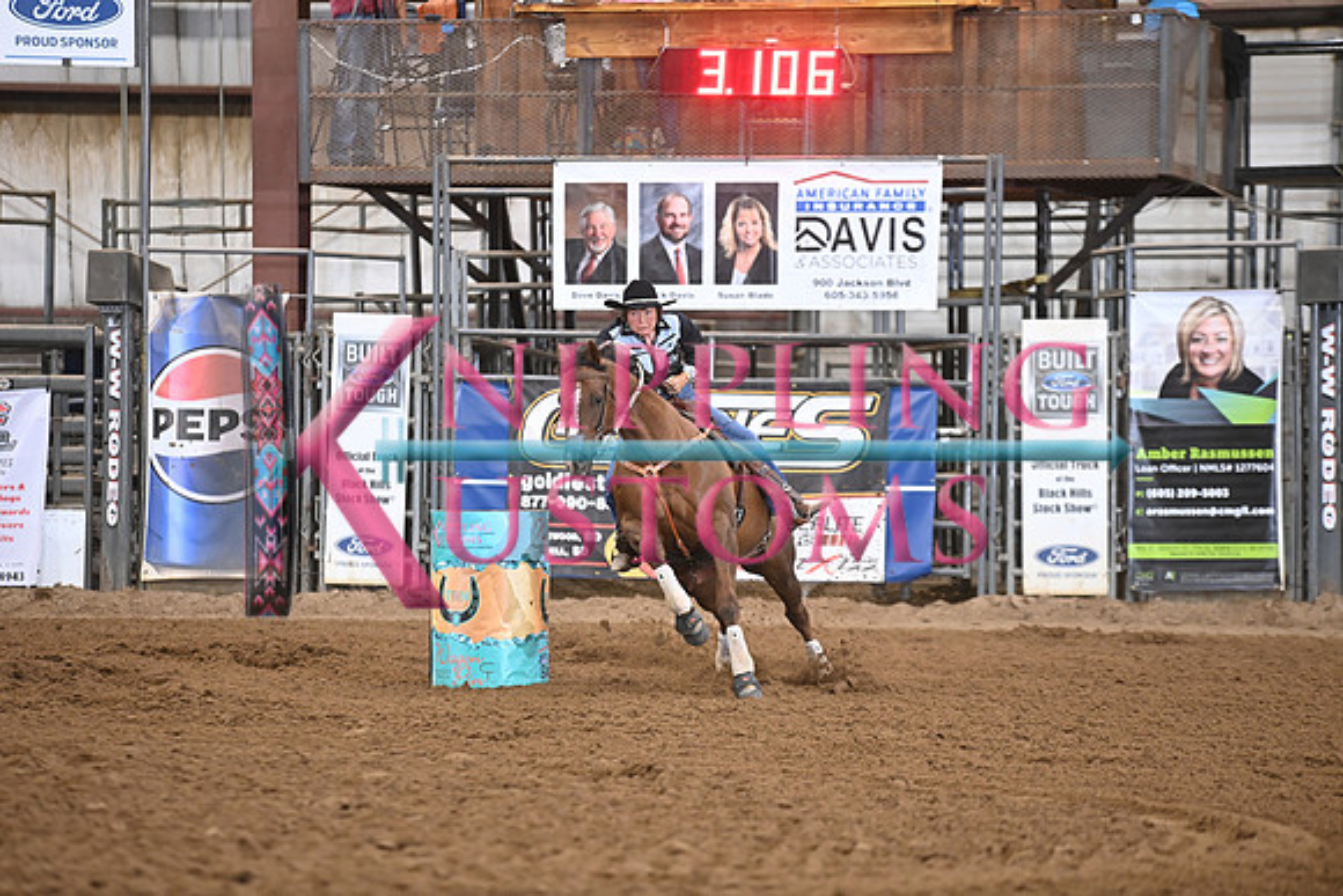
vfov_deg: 6.9
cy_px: 448
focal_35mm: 200
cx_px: 672
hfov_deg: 10.3
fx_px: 7463
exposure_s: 1/250
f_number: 3.2
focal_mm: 200
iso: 2500
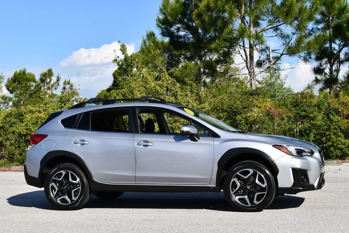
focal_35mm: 64
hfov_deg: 31.4
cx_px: 174
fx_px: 621
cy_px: 116
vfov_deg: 21.3
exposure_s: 1/250
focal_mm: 32
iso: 100
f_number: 8
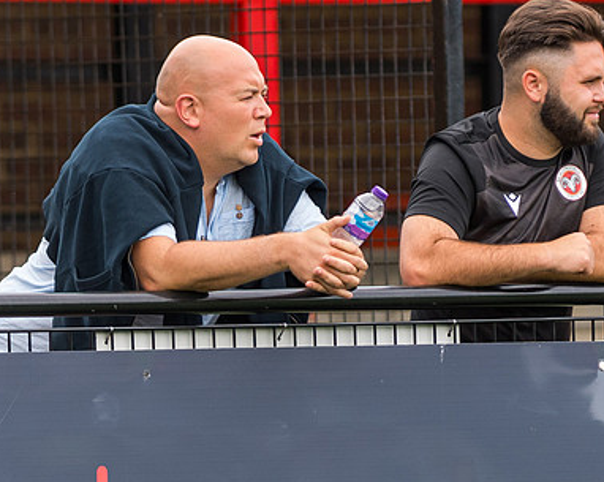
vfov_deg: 1.6
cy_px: 353
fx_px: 17755
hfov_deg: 1.9
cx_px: 424
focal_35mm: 994
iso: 400
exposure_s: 1/1000
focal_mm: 300
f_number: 4
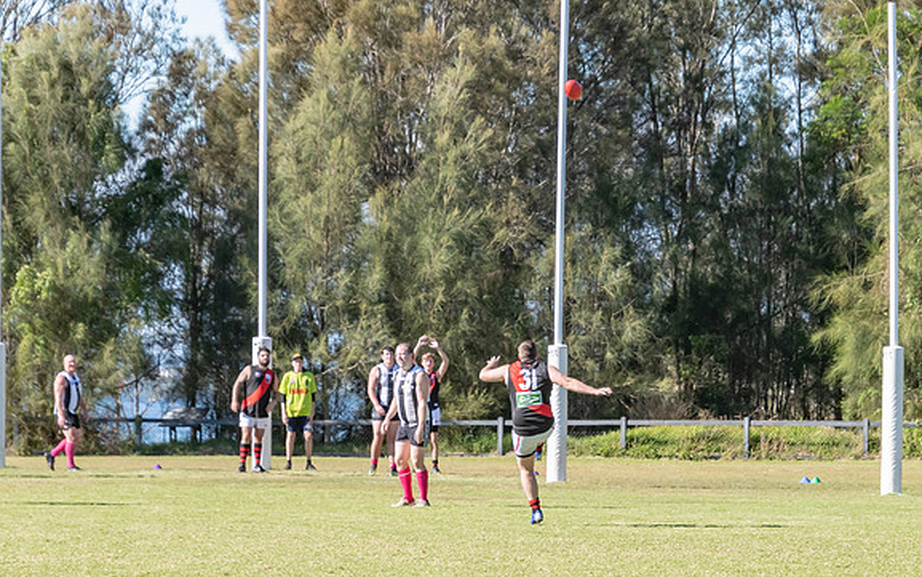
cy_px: 337
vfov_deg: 6.2
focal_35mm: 213
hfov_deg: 9.8
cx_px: 515
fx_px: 5354
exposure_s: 1/2500
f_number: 7.1
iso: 800
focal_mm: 122
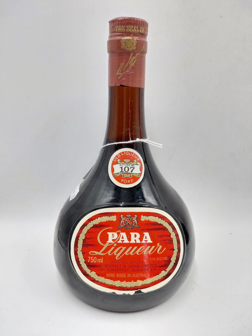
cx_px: 126
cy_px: 168
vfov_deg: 69.4
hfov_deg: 54.9
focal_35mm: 25
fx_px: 243
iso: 200
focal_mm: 4.69
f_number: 1.8
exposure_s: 1/100
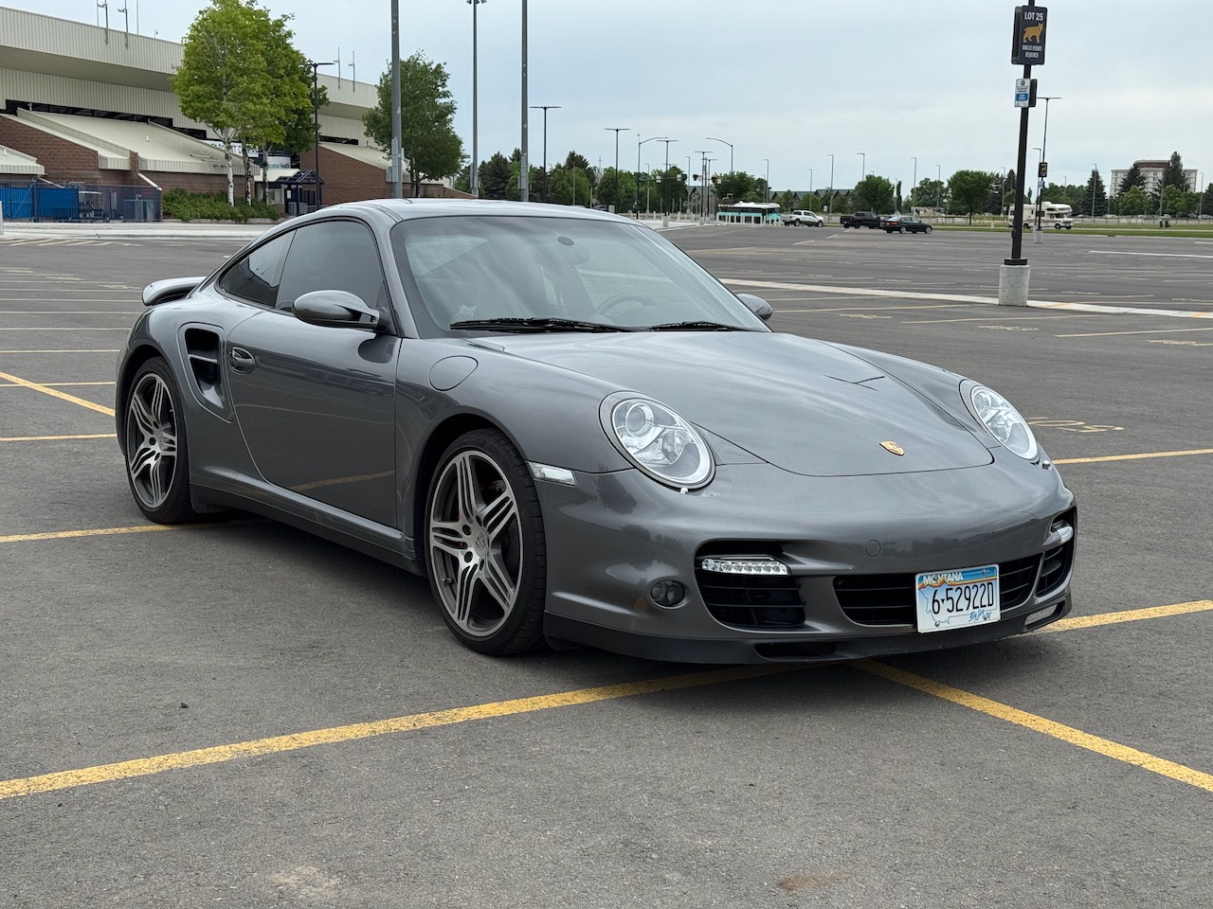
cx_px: 606
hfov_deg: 39.7
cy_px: 454
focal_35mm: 48
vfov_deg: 30.3
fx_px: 1682
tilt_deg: -9.5
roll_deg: -1.0
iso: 64
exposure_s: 1/2179
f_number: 1.78
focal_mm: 6.76
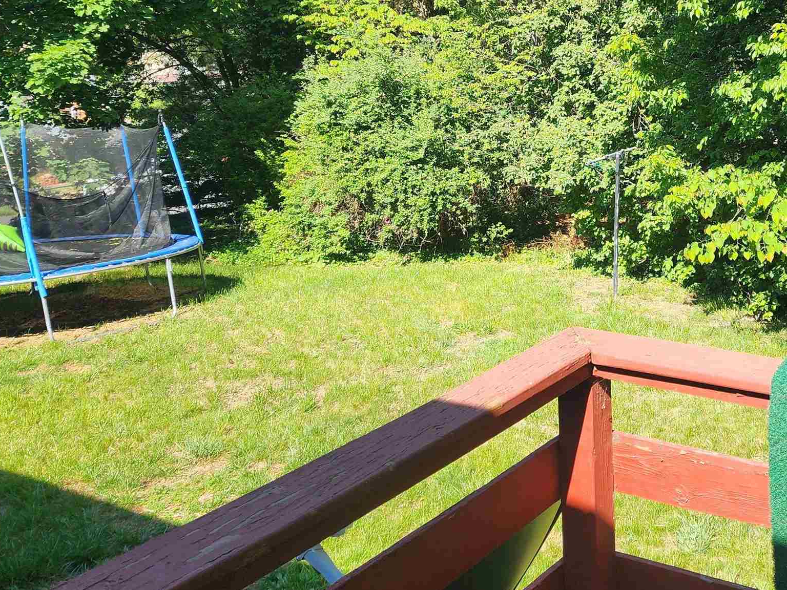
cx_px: 640
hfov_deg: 39.5
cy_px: 172
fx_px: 1046
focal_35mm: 46
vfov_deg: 31.1
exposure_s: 1/357
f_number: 1.8
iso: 12
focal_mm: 6.4
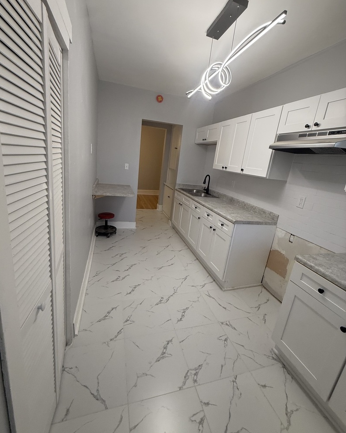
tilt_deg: -14.2
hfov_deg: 84.0
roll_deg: -6.8
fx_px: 192
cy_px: 207
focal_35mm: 15
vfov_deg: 96.7
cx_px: 168
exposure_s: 1/99
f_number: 2.2
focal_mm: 2.22
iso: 160
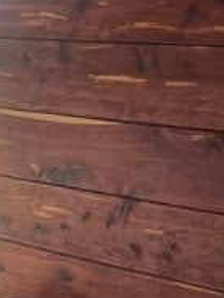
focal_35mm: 108
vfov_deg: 17.4
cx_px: 8
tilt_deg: -24.0
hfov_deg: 13.6
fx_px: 931
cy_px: 358
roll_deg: -1.1
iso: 40
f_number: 1.5
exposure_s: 1/121
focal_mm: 5.7
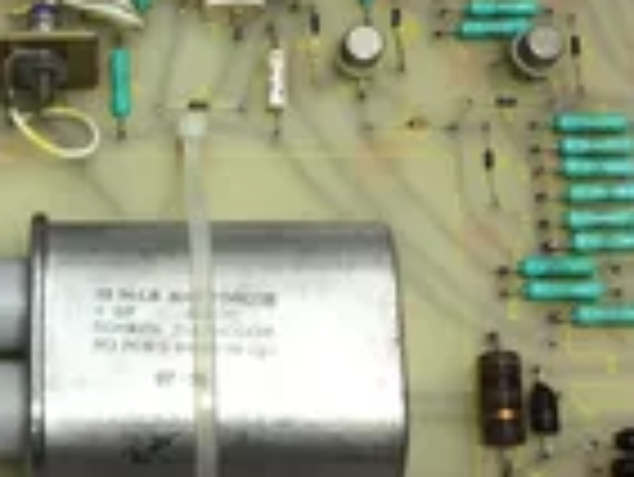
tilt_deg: -72.0
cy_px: 292
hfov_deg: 21.7
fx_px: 1613
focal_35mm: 88
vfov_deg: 16.8
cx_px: 67
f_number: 2.4
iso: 32
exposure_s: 1/120
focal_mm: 3.3
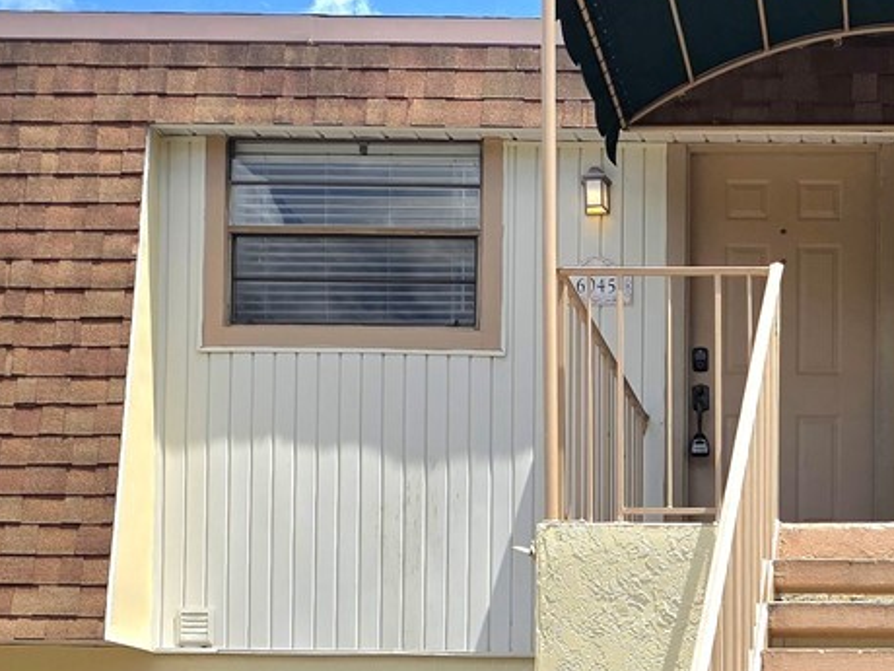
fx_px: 2066
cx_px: 880
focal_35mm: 80
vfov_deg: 17.7
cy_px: 766
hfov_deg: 23.5
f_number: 1.7
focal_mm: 6.3
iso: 80
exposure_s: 1/10000
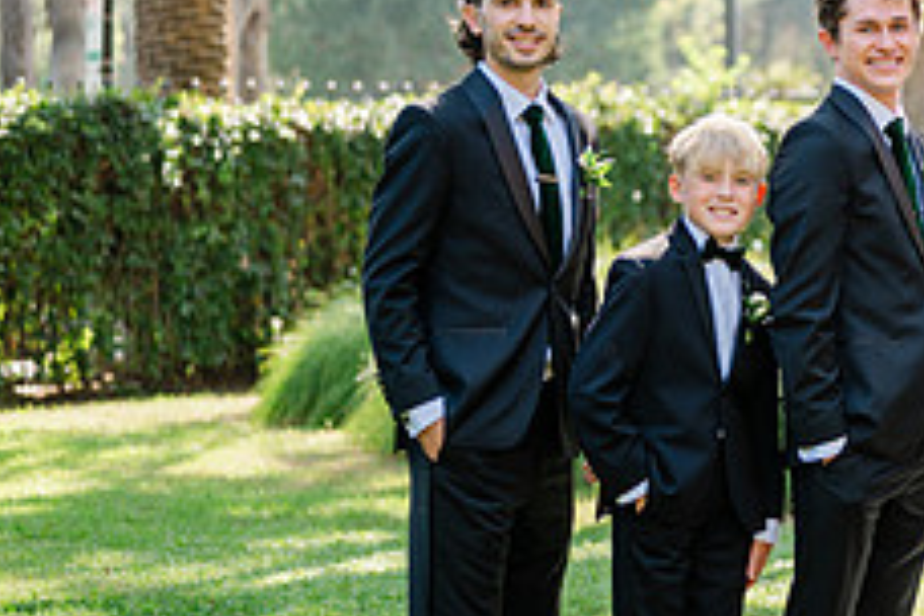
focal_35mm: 127
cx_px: 1042
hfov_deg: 15.7
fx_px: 3259
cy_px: 245
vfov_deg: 10.8
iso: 64
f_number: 1.8
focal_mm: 50
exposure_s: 1/1000
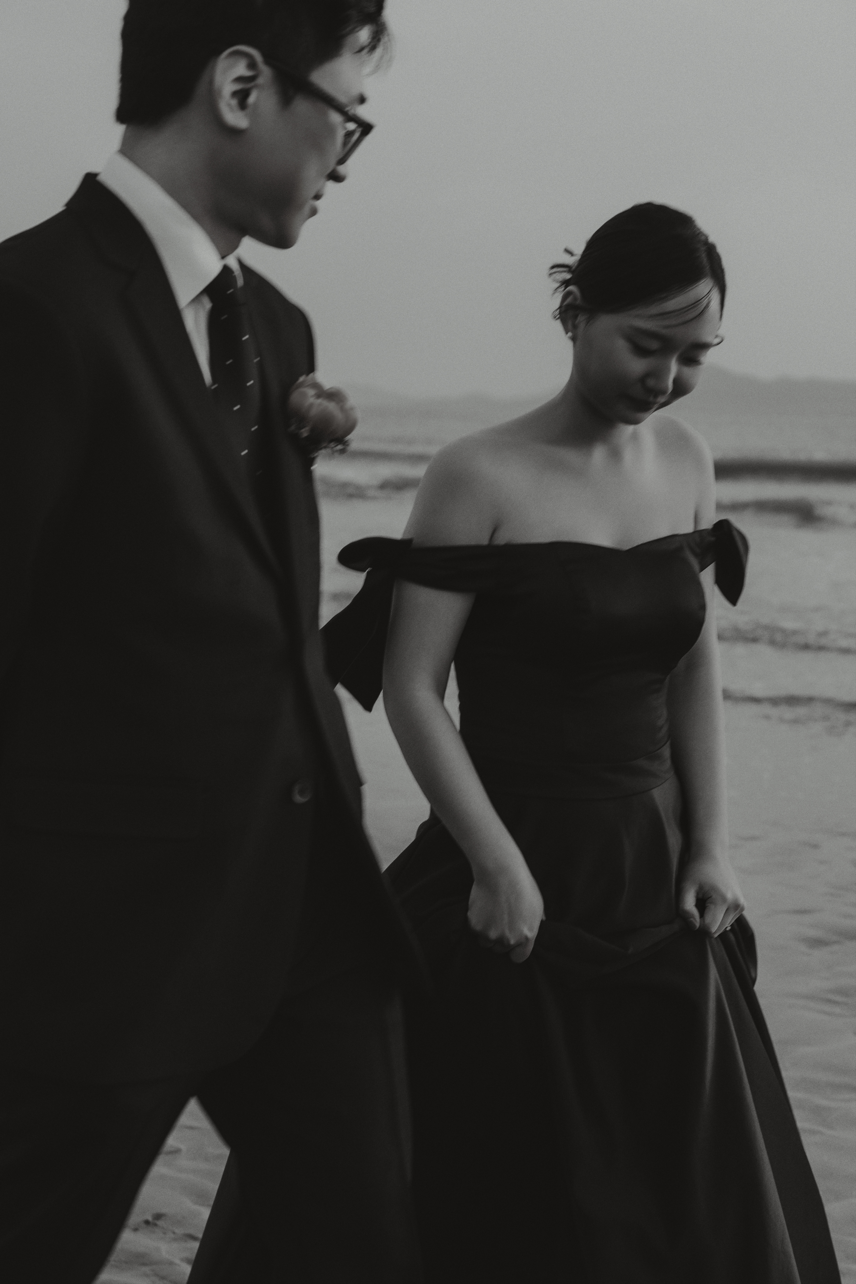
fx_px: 1997
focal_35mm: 56
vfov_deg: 35.6
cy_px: 642
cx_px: 428
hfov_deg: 24.2
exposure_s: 1/100
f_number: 5.6
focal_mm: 56
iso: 50
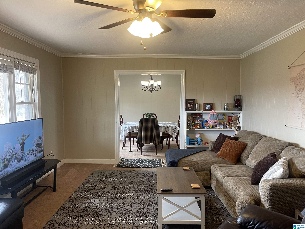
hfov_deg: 67.3
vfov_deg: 53.1
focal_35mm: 26
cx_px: 152
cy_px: 114
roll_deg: -0.2
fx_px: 229
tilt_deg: -3.9
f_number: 1.6
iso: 125
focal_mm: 5.1
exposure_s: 1/60
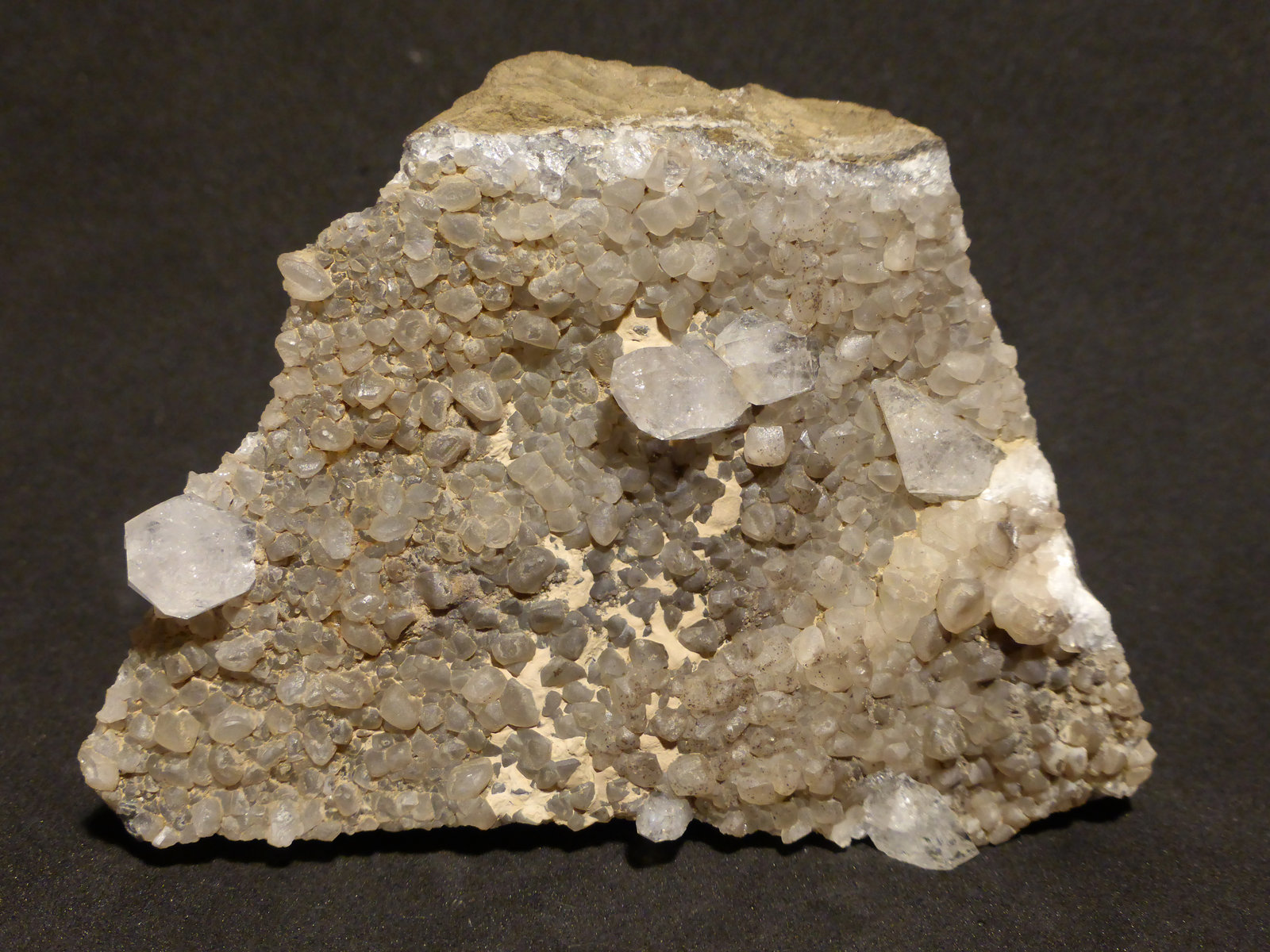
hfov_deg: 43.9
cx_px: 635
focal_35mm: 43
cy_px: 476
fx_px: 1578
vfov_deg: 33.6
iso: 400
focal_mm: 7.4
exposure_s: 1/25
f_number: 3.9
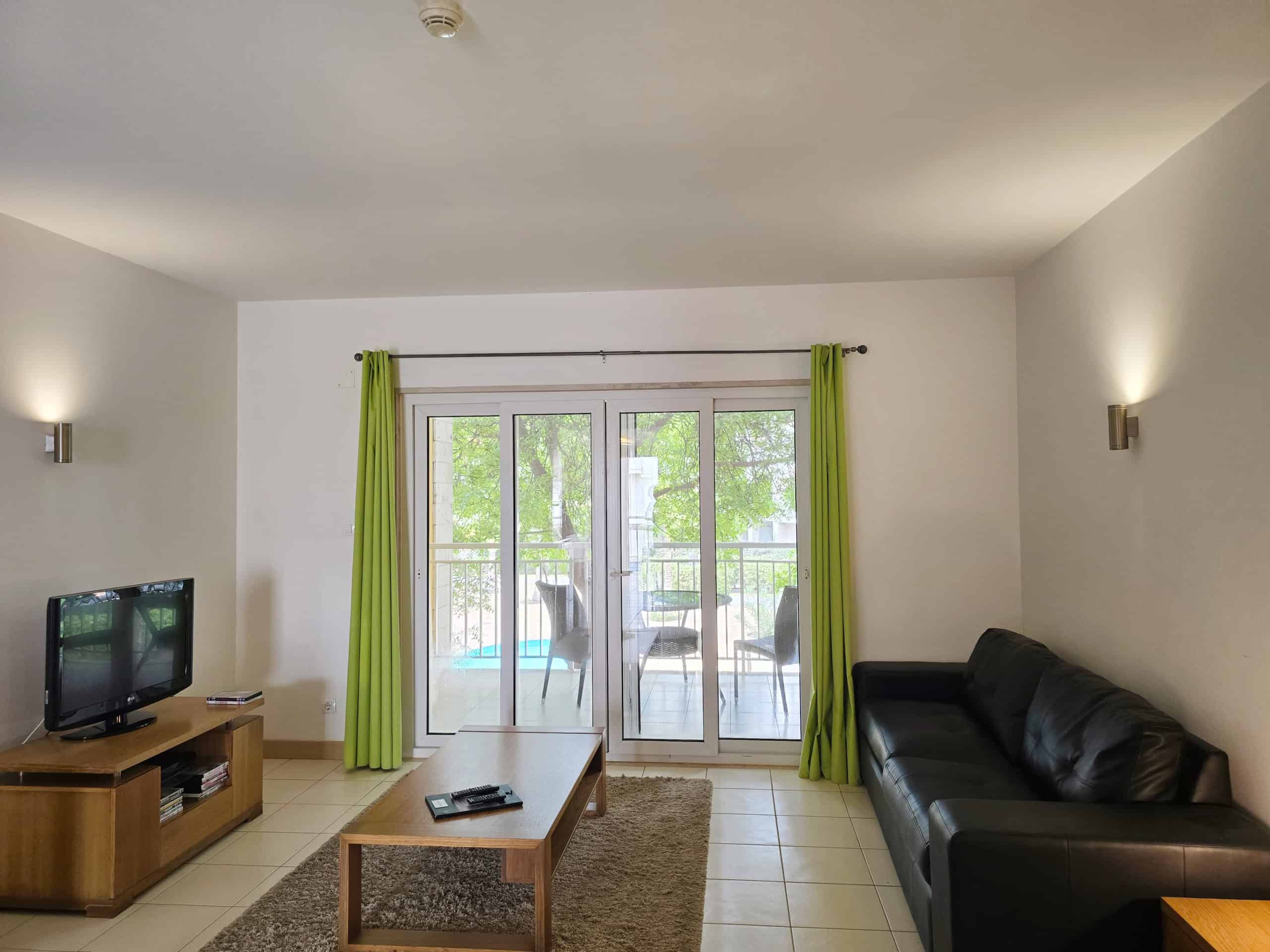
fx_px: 844
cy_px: 476
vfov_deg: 58.9
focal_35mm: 23
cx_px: 635
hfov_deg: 73.9
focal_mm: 6.3
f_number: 1.7
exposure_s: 1/100
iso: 125
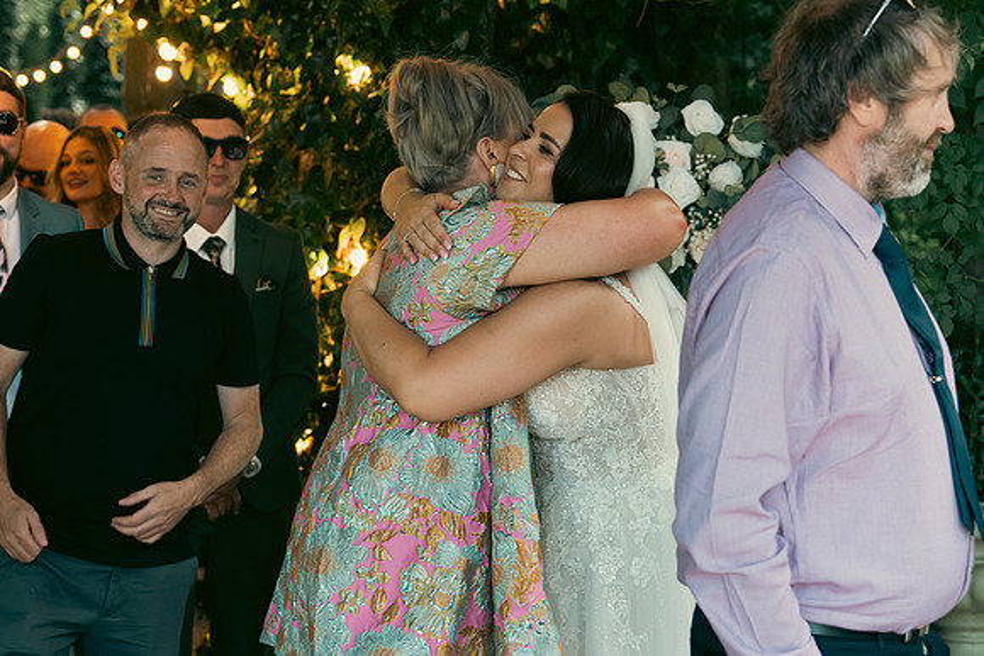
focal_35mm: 79
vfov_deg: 17.3
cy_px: 328
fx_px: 2160
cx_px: 492
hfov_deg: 25.7
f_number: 3.5
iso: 800
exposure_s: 1/200
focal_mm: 53
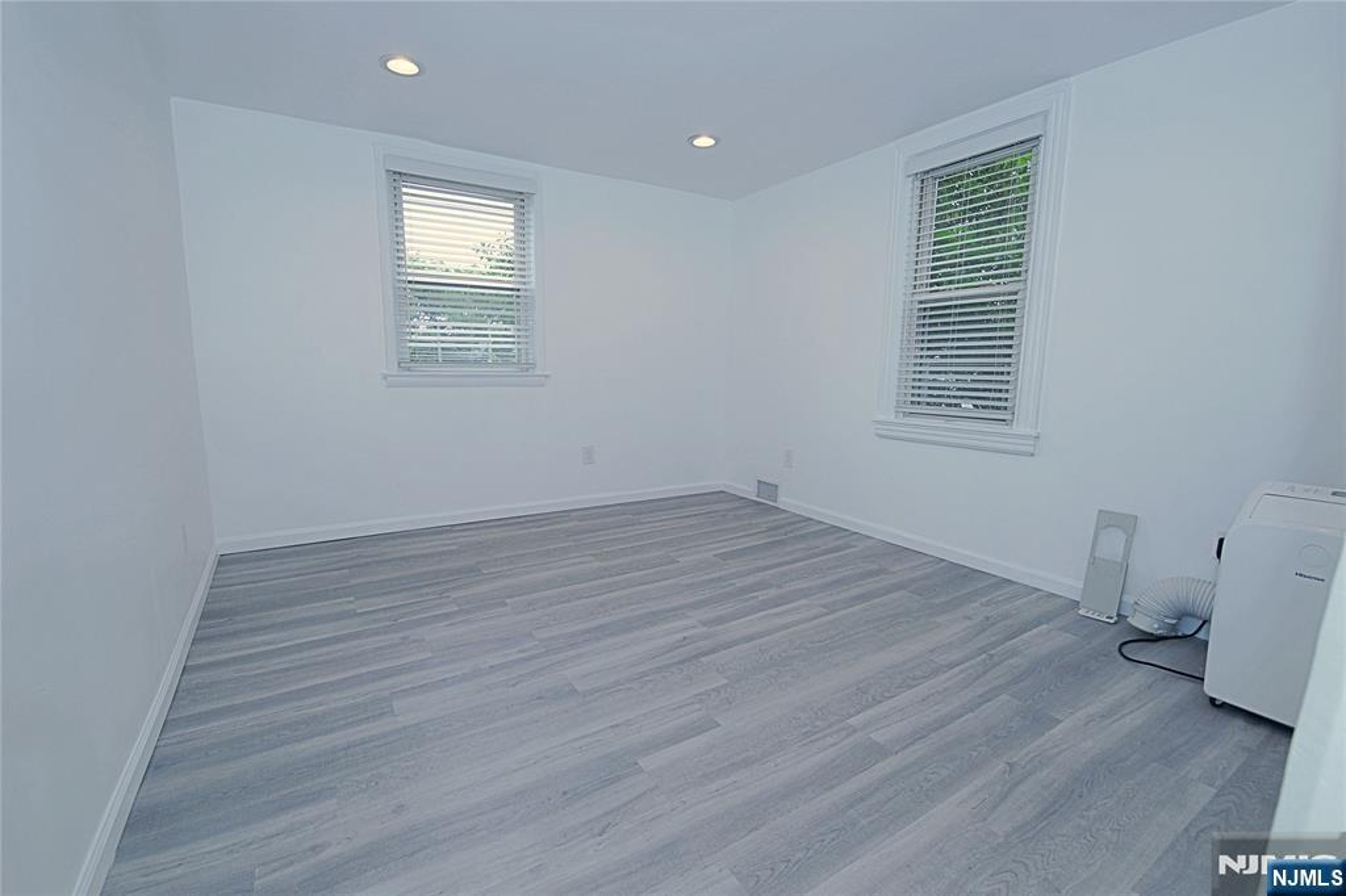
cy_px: 448
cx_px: 673
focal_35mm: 15
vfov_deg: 77.3
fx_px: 561
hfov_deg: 100.4
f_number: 7.1
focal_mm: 15
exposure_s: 1/125
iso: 500
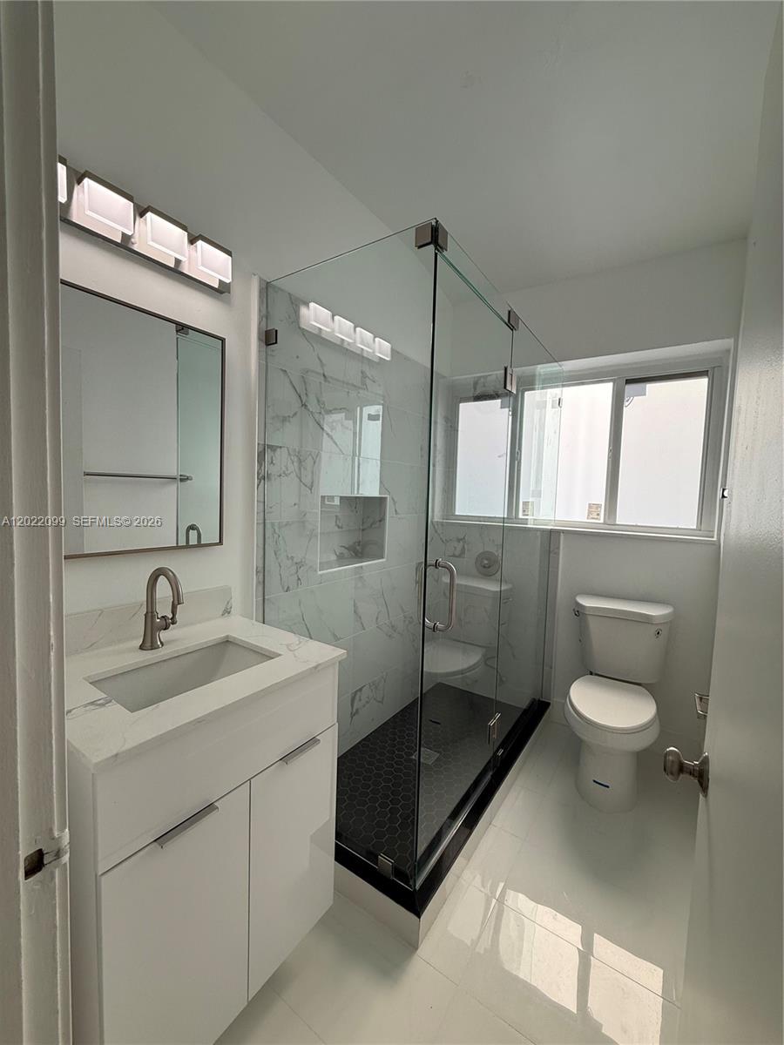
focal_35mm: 14
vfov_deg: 102.1
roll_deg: -1.6
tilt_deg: -4.0
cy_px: 522
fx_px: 423
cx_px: 392
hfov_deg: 85.7
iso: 64
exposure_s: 1/448
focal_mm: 2.22
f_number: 2.2
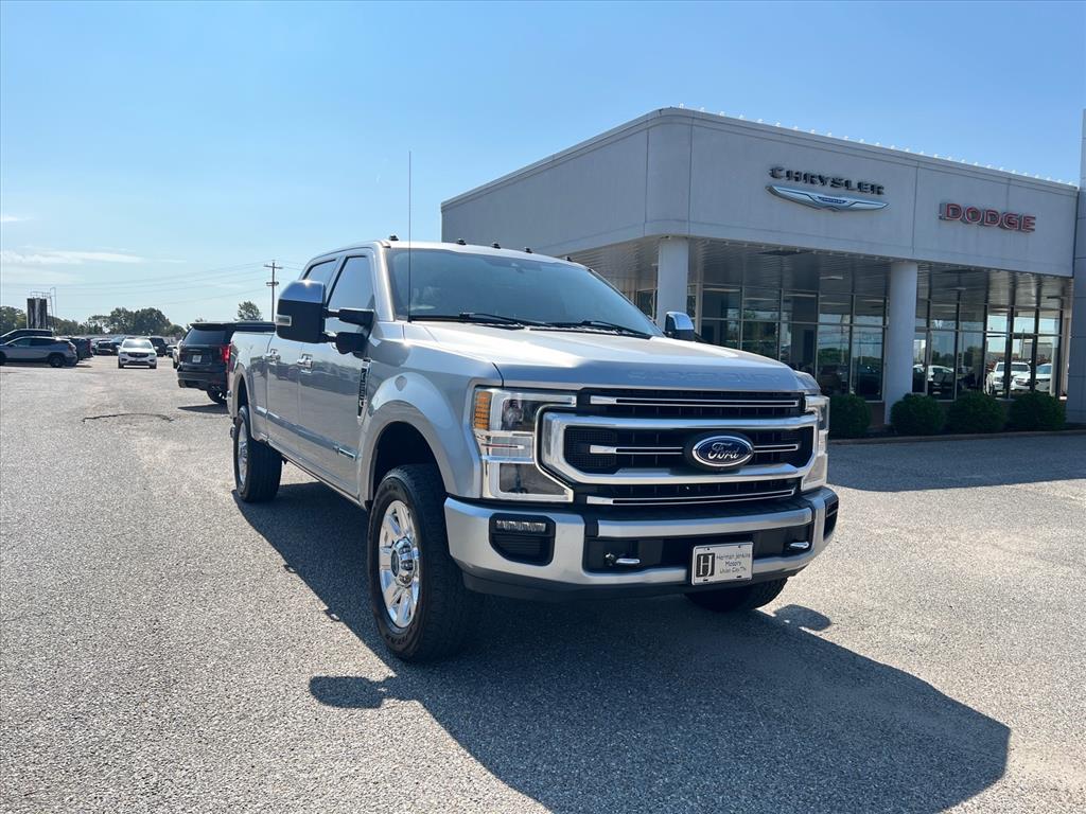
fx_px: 816
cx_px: 543
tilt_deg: -4.5
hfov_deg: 67.3
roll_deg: -1.2
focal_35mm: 26
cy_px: 407
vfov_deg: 53.1
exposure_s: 1/2008
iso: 50
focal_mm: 5.7
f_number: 1.5
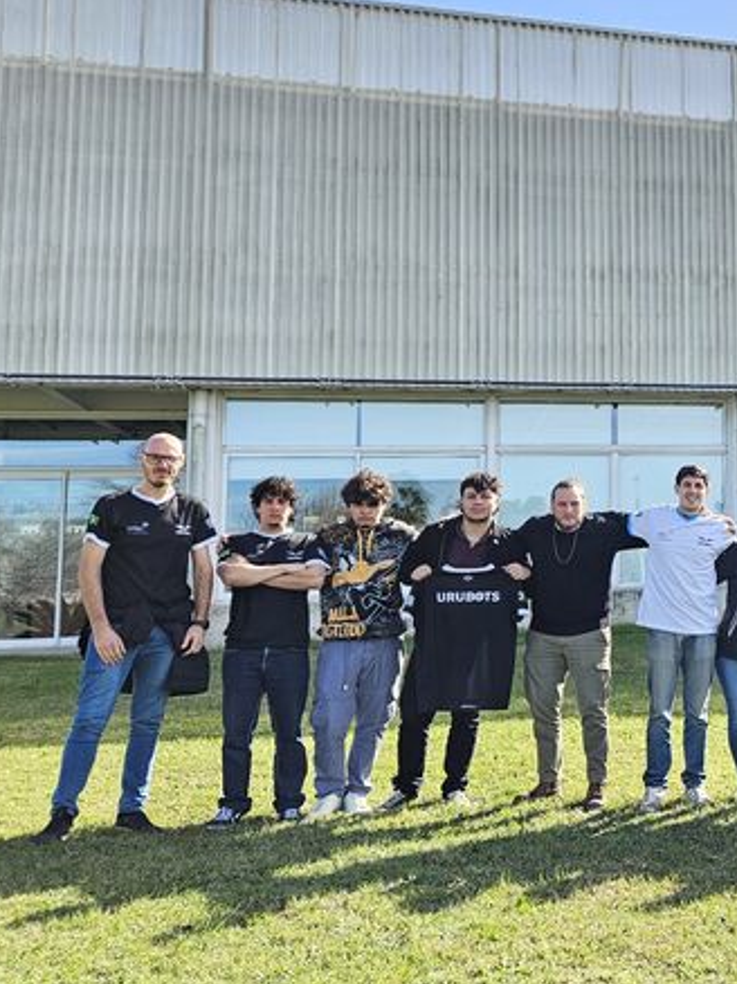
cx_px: 983
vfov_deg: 38.7
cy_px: 386
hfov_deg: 25.2
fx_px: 1392
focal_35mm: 49
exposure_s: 1/719
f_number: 1.8
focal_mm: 5.4
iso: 64
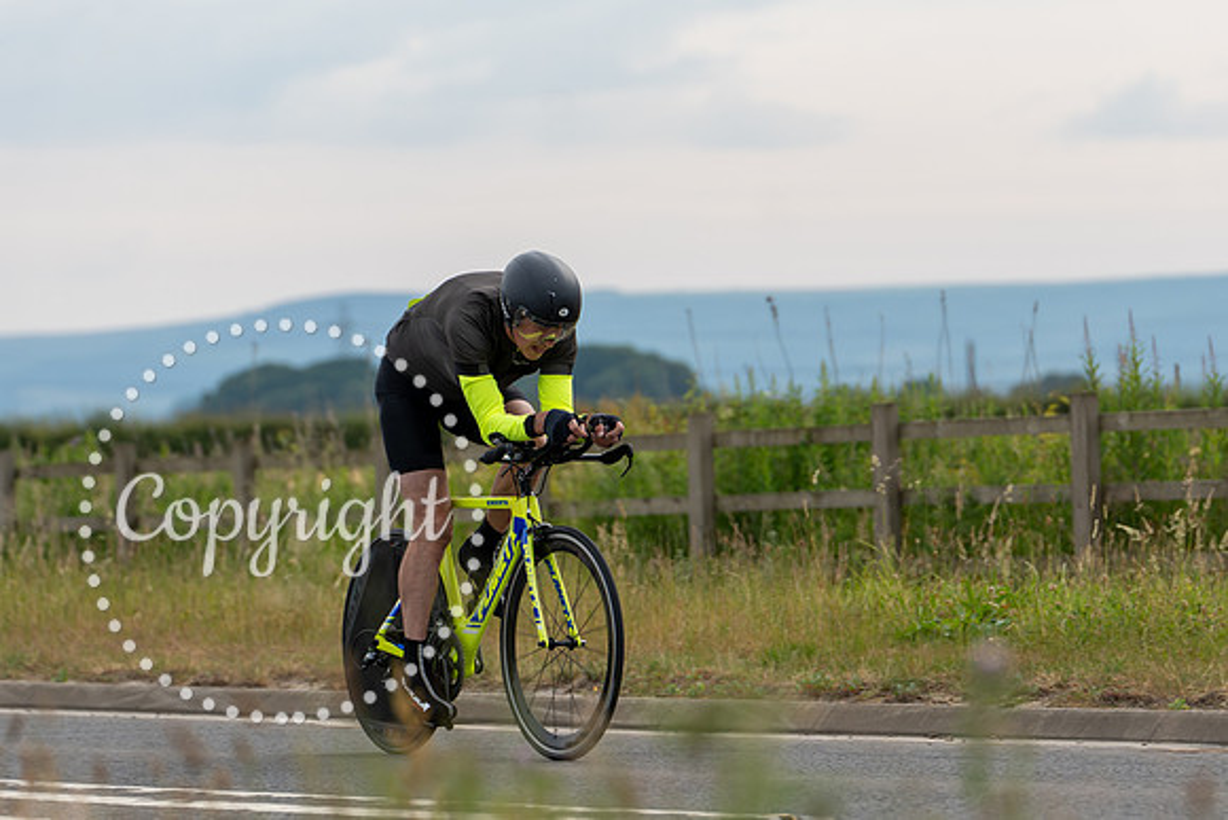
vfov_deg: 6.7
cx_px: 656
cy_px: 270
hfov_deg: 10.1
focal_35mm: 204
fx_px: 6970
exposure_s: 1/800
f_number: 4
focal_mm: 152
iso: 160
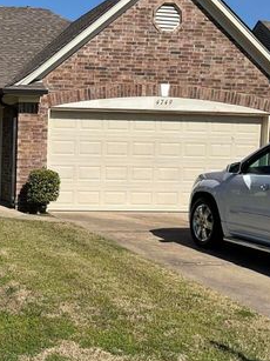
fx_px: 656
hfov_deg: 22.1
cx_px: -21
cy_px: 218
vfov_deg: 30.6
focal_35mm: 63
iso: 16
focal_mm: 3
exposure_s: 1/2667
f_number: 1.8
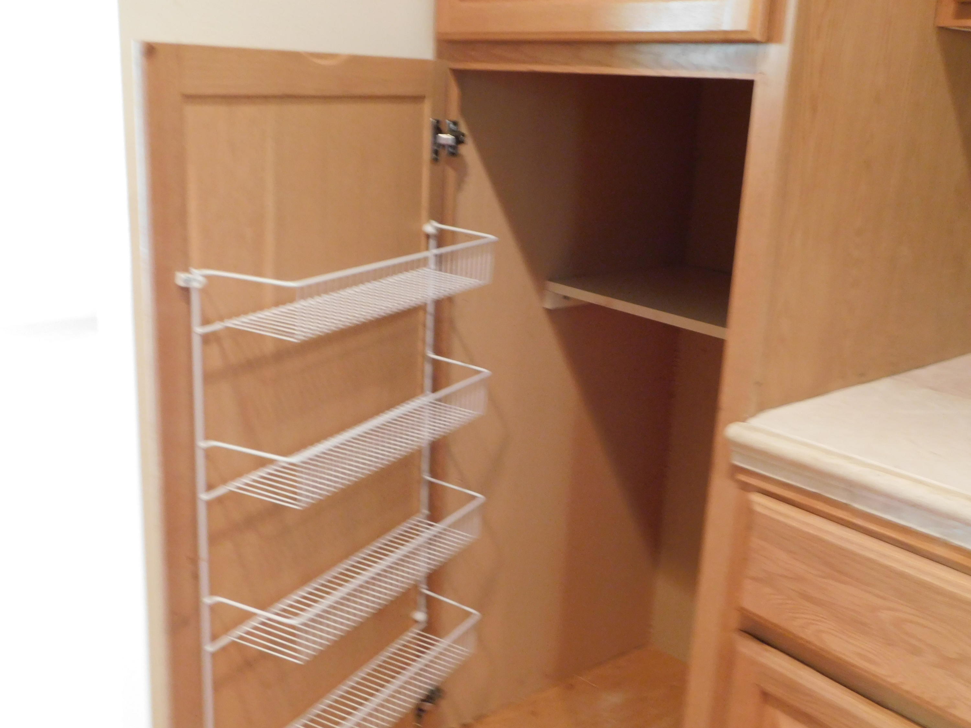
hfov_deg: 51.4
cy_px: 364
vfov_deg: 39.7
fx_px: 1010
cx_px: 486
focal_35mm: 36
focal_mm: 6.3
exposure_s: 1/8
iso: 450
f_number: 3.5
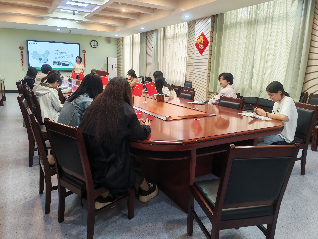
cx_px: 159
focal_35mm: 27
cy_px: 120
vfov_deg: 51.4
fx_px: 248
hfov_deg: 65.3
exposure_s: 1/50
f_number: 1.9
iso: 400
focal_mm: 6.12
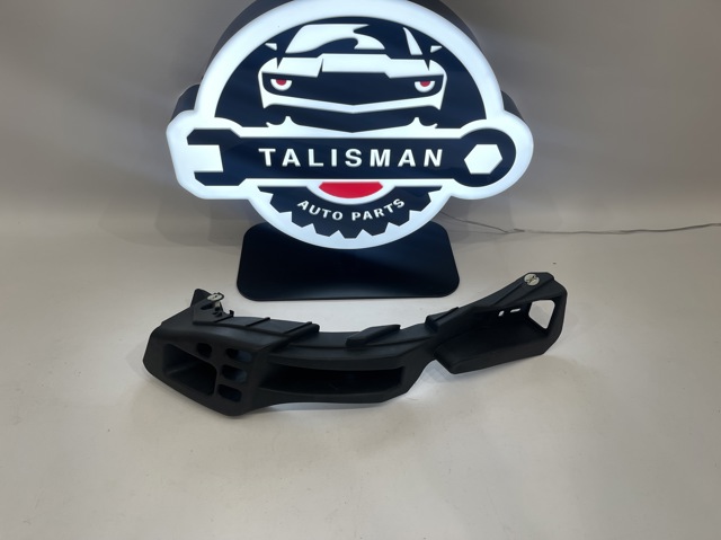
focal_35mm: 25
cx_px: 360
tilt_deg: -43.7
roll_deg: -1.3
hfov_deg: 69.4
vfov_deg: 54.8
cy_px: 270
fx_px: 520
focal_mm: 5.1
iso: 40
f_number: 1.6
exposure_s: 1/100
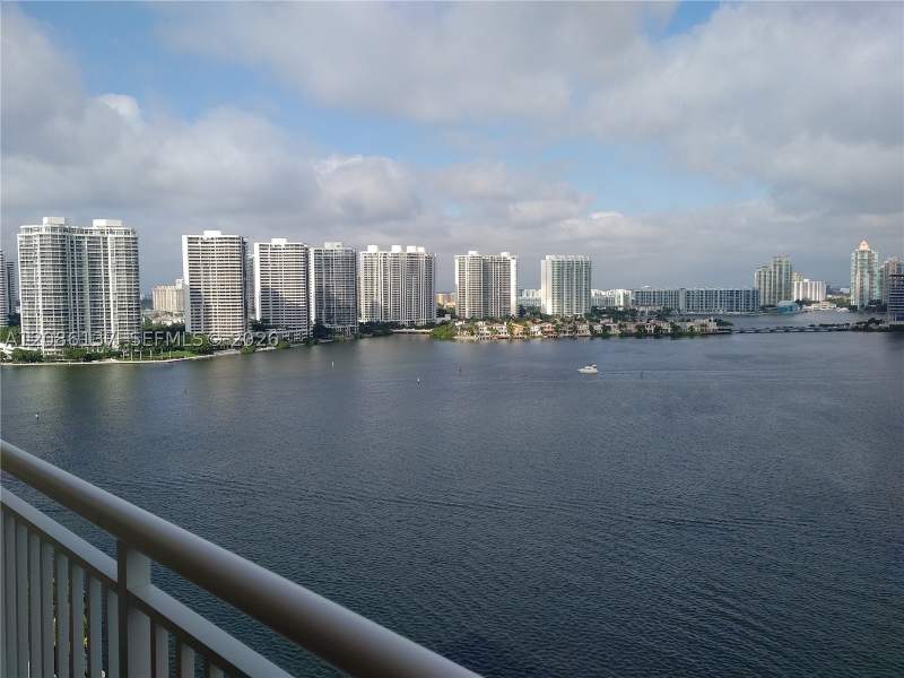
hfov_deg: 65.3
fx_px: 705
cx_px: 452
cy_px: 339
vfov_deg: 51.4
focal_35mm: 27
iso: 50
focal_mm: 4.75
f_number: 2.2
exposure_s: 1/1650
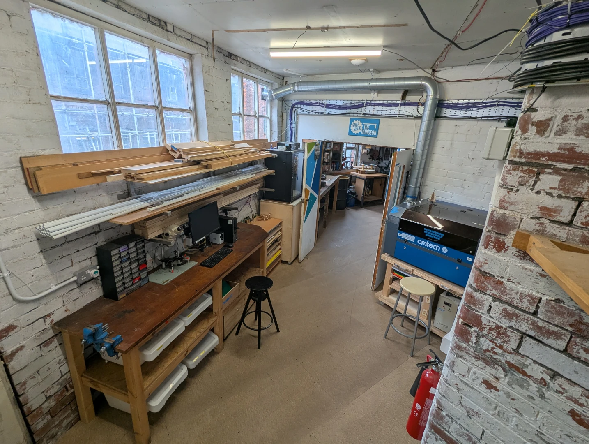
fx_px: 273
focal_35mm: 16
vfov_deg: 78.3
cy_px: 222
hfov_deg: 94.4
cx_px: 294
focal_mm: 2.35
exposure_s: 1/100
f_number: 2.2
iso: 70
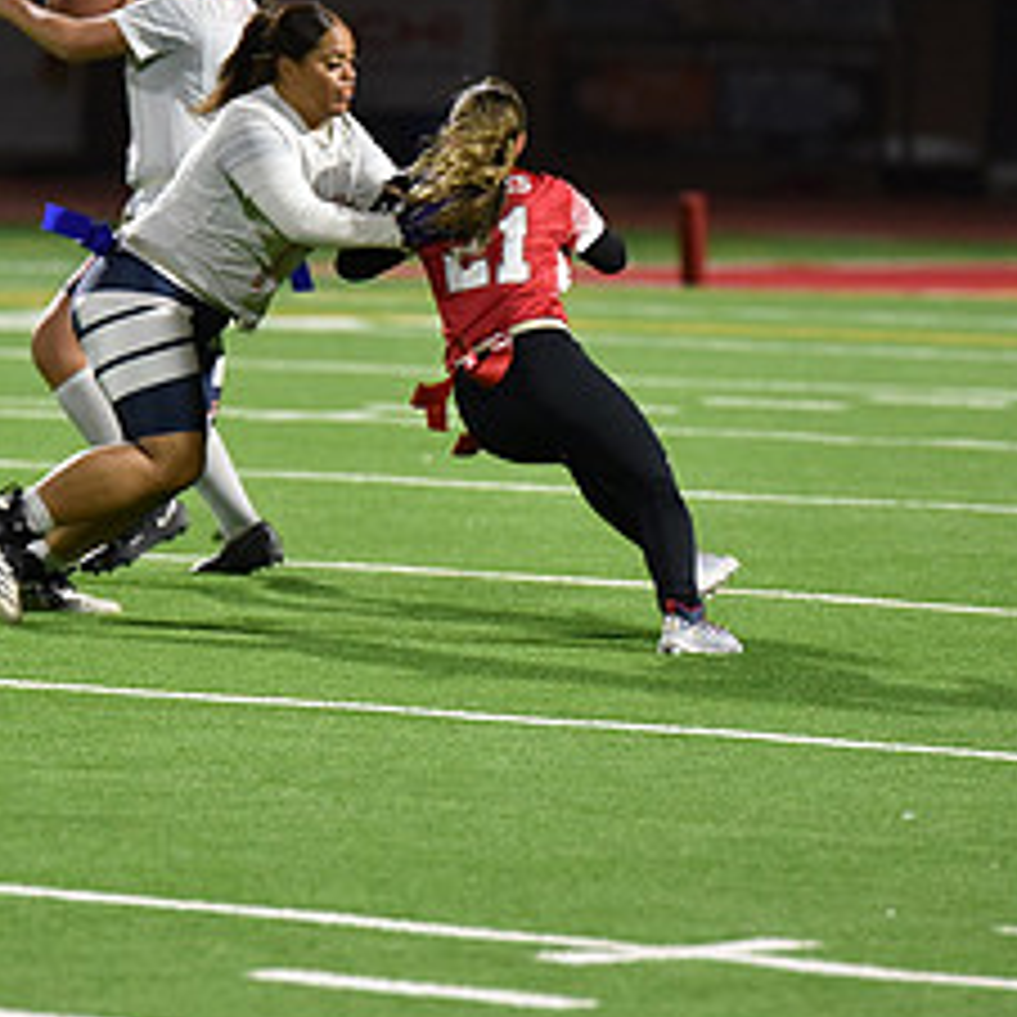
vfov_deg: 4.0
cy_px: 191
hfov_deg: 4.0
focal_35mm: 436
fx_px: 14492
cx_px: 508
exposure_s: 1/640
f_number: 2.8
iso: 5000
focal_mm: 200
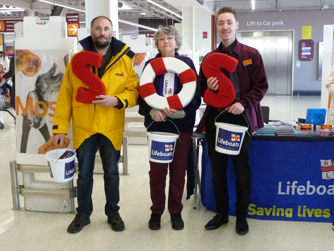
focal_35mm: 48
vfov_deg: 30.3
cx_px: 167
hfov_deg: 39.7
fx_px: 463
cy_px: 126
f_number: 4.2
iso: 400
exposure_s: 1/30
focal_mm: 8
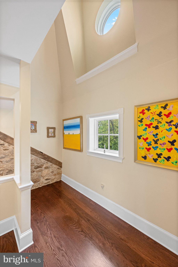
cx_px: 89
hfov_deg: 81.2
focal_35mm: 14
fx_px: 104
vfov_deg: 104.3
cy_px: 134
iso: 1600
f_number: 5.6
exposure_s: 1/100
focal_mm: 14
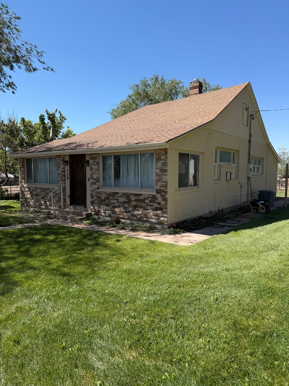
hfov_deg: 56.8
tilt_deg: -4.9
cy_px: 193
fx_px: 267
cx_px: 144
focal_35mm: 24
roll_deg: -0.1
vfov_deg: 71.6
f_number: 1.78
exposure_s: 1/3021
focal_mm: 6.76
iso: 80
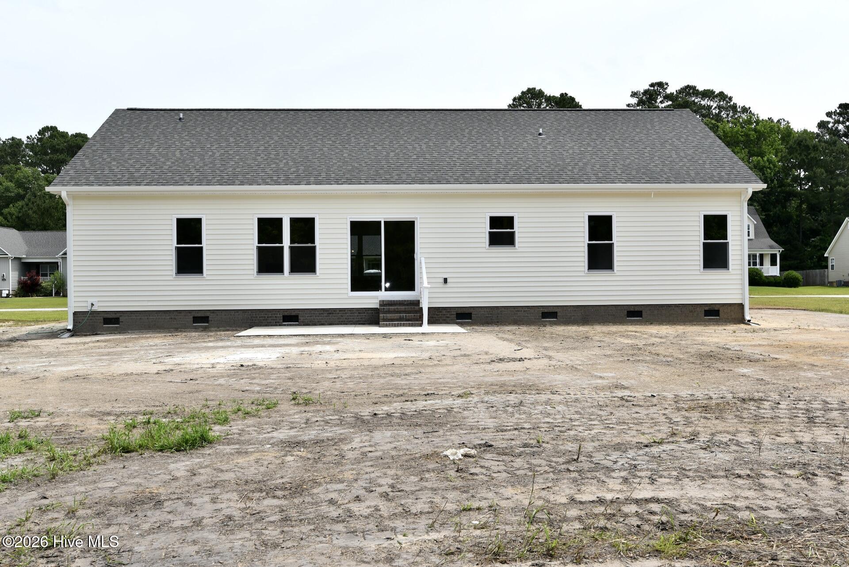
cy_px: 284
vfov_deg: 37.9
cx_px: 424
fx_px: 826
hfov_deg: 54.4
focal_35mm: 35
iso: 100
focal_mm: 35
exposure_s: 1/200
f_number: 10
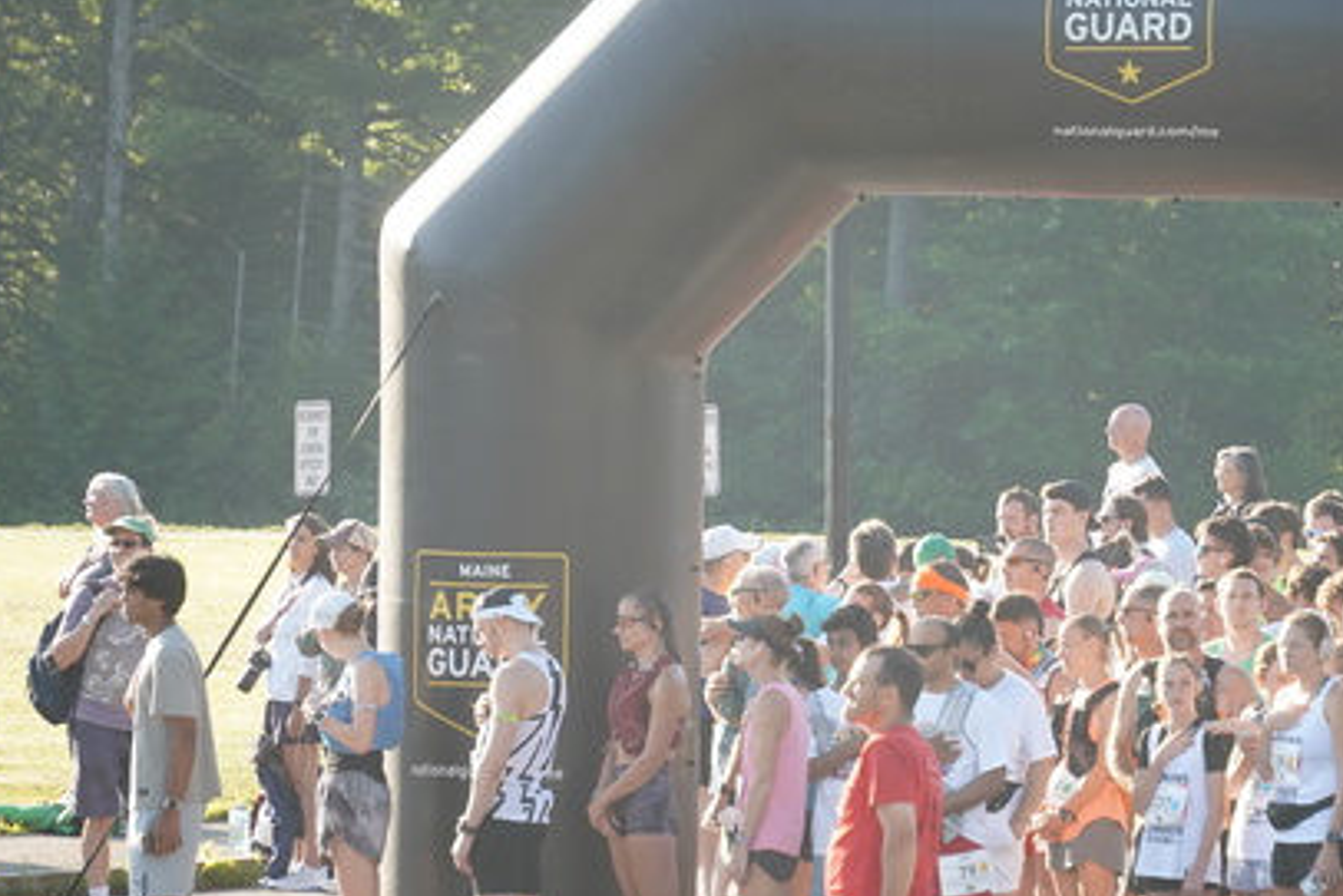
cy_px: 491
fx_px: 11979
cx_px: 890
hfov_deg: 6.4
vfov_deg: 4.3
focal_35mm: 321
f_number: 6.3
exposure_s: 1/250
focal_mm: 158
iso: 320
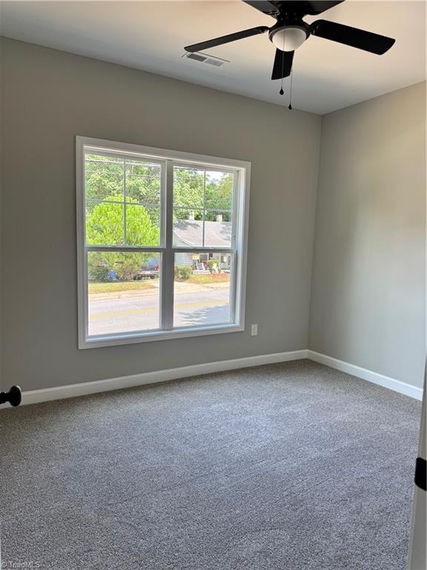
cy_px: 285
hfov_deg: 56.8
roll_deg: -3.2
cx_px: 214
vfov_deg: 71.6
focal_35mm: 24
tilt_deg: -7.0
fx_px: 395
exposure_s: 1/189
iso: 80
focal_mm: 6.76
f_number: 1.78
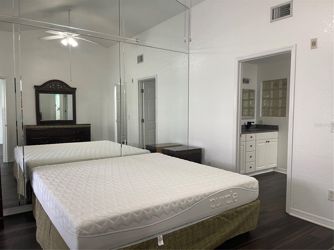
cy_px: 125
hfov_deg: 69.4
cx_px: 167
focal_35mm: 25
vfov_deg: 54.9
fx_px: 241
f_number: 1.6
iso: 100
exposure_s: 1/60
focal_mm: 5.1
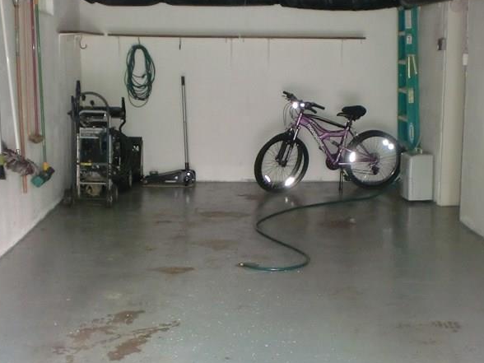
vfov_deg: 24.0
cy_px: 188
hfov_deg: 31.7
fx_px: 853
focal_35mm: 61
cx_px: 264
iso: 400
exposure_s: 1/60
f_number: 3.1
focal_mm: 6.3
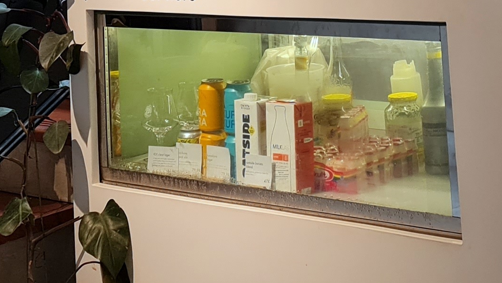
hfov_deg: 20.6
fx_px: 1371
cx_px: 376
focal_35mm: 103
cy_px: -322
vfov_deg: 10.6
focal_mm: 7
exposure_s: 1/100
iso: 125
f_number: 1.8
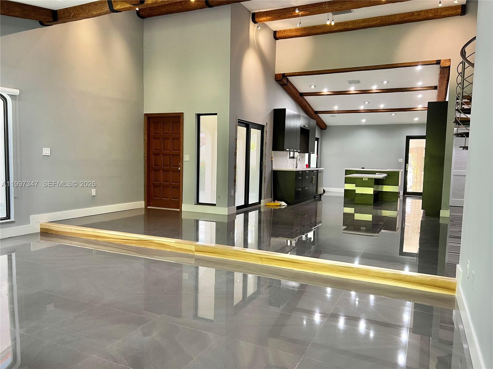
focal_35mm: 26
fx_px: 370
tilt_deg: -4.0
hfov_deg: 67.3
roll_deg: -0.7
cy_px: 184
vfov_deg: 53.1
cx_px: 246
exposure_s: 1/60
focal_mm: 5.7
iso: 100
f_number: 1.5
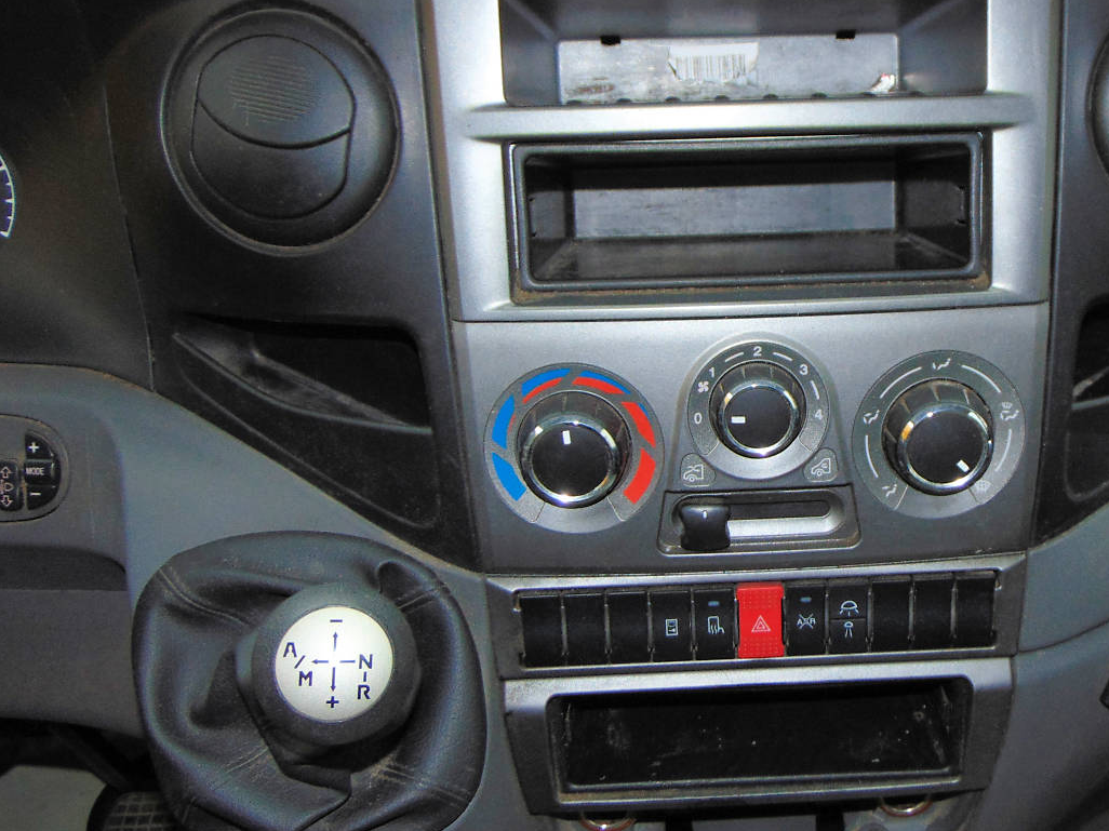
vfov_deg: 36.8
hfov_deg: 46.9
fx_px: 1249
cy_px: 418
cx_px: 760
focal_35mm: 39
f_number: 3
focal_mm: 4.5
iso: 80
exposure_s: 1/30
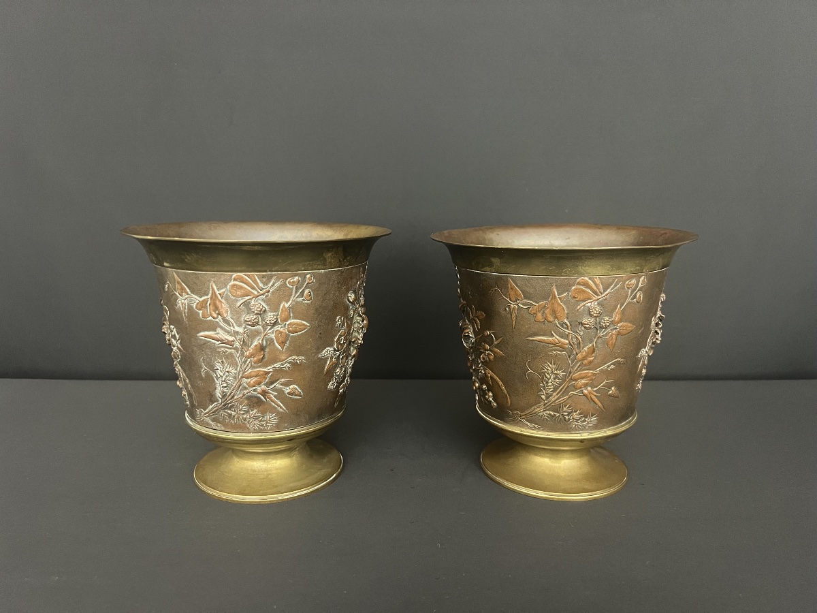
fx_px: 614
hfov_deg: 67.3
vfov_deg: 53.1
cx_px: 408
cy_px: 306
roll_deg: -0.8
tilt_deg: -10.9
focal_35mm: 26
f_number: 1.5
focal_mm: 5.7
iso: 640
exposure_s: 1/32
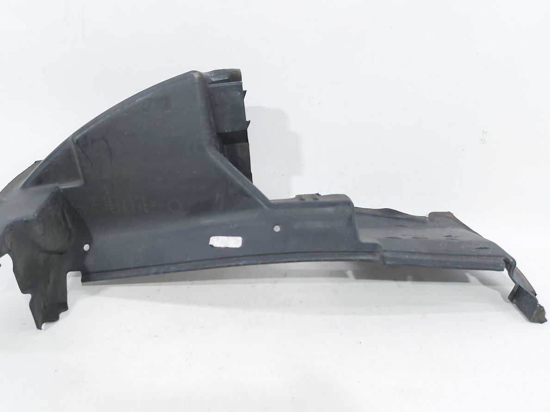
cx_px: 239
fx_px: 445
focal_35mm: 28
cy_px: 200
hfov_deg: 63.2
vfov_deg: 49.7
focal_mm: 5.23
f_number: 1.8
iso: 80
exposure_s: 1/50
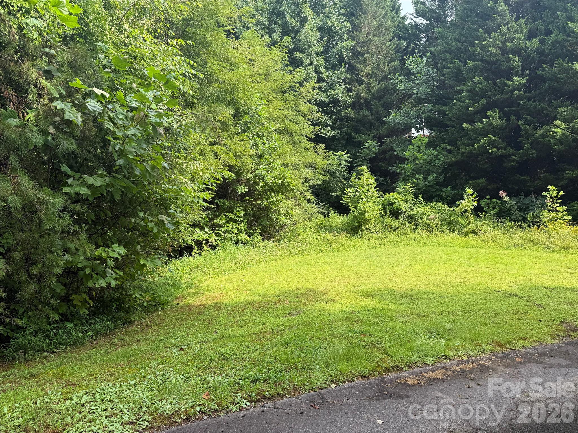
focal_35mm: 24
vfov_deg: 56.8
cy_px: 216
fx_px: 401
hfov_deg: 71.6
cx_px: 289
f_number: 1.78
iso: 80
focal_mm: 6.76
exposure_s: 1/849
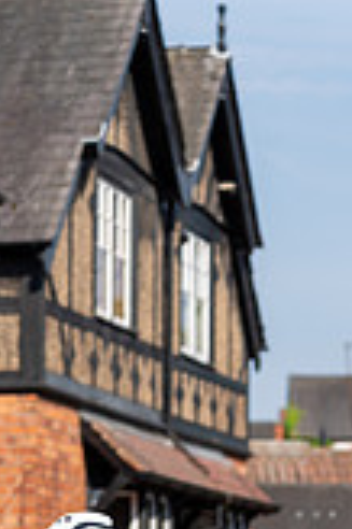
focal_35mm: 206
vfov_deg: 9.8
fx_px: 3027
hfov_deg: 6.7
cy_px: 723
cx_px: 113
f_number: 3.2
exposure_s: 1/1250
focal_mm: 75
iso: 100
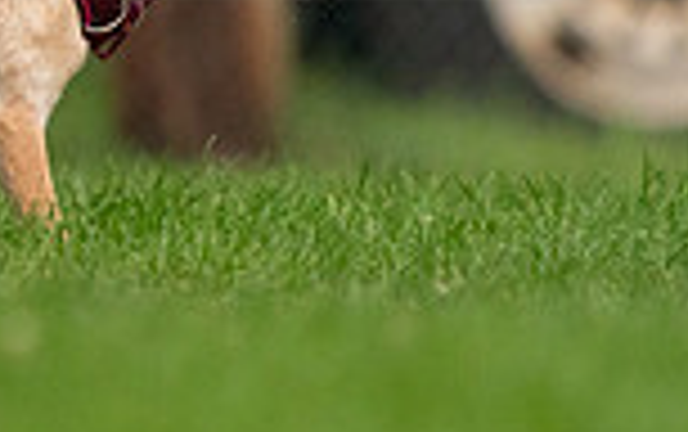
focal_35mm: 2316
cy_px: -74
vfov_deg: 0.6
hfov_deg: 0.9
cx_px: -76
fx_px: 43473
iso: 6400
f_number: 6.3
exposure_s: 1/1000
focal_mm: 600
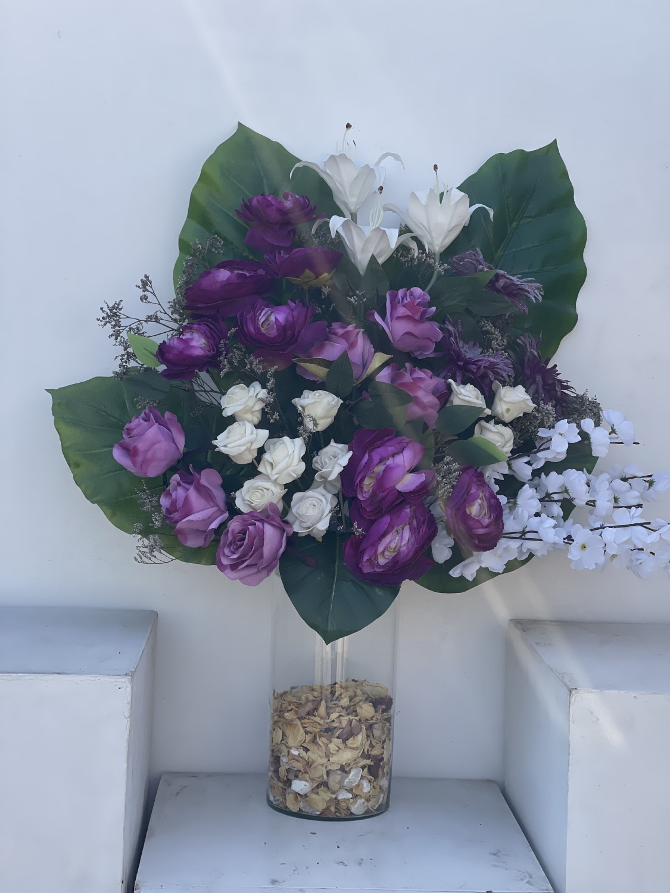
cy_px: 446
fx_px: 1652
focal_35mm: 64
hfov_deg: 22.9
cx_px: 335
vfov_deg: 30.3
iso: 20
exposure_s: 1/834
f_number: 2.2
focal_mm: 7.5
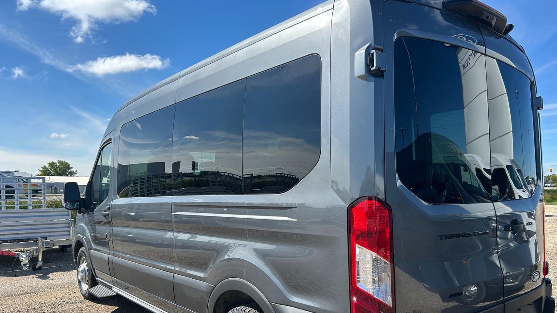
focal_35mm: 29
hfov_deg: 66.1
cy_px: 207
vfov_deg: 39.7
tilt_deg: -2.7
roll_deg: +0.6
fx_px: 428
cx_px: 283
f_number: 1.5
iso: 50
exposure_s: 1/2762
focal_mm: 5.7
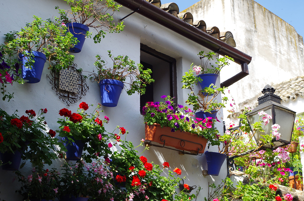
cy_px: 116
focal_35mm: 61
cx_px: 160
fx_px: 514
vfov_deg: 22.1
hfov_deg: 32.9
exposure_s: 1/60
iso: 100
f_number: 5.6
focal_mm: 32.5
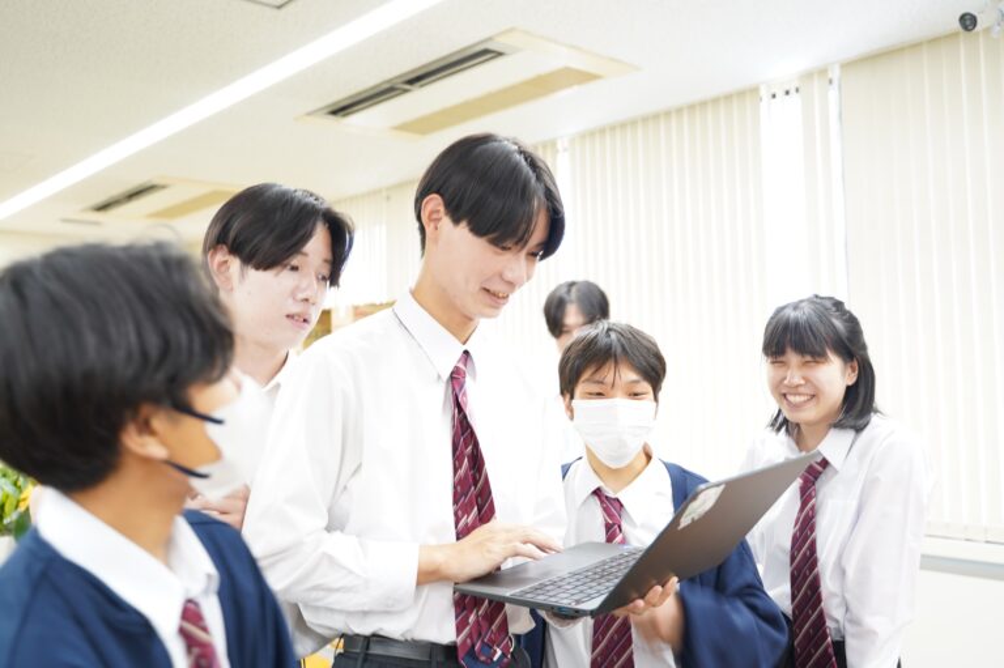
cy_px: 334
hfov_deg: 55.8
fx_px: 948
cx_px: 502
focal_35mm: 34
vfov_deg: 38.8
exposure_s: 1/40
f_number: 3.2
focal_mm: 34
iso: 400
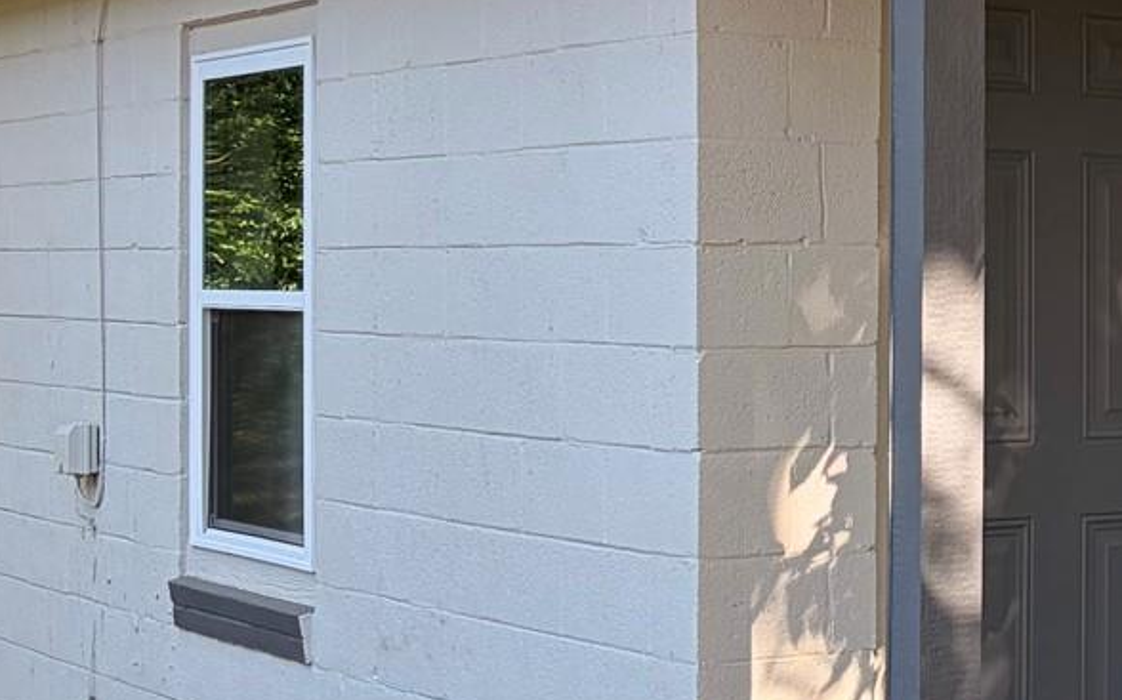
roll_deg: -0.1
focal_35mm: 96
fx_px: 2934
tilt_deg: +0.6
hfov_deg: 20.2
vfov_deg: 13.6
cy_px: 299
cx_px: 1362
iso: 50
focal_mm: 5.96
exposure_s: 1/247
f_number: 1.6
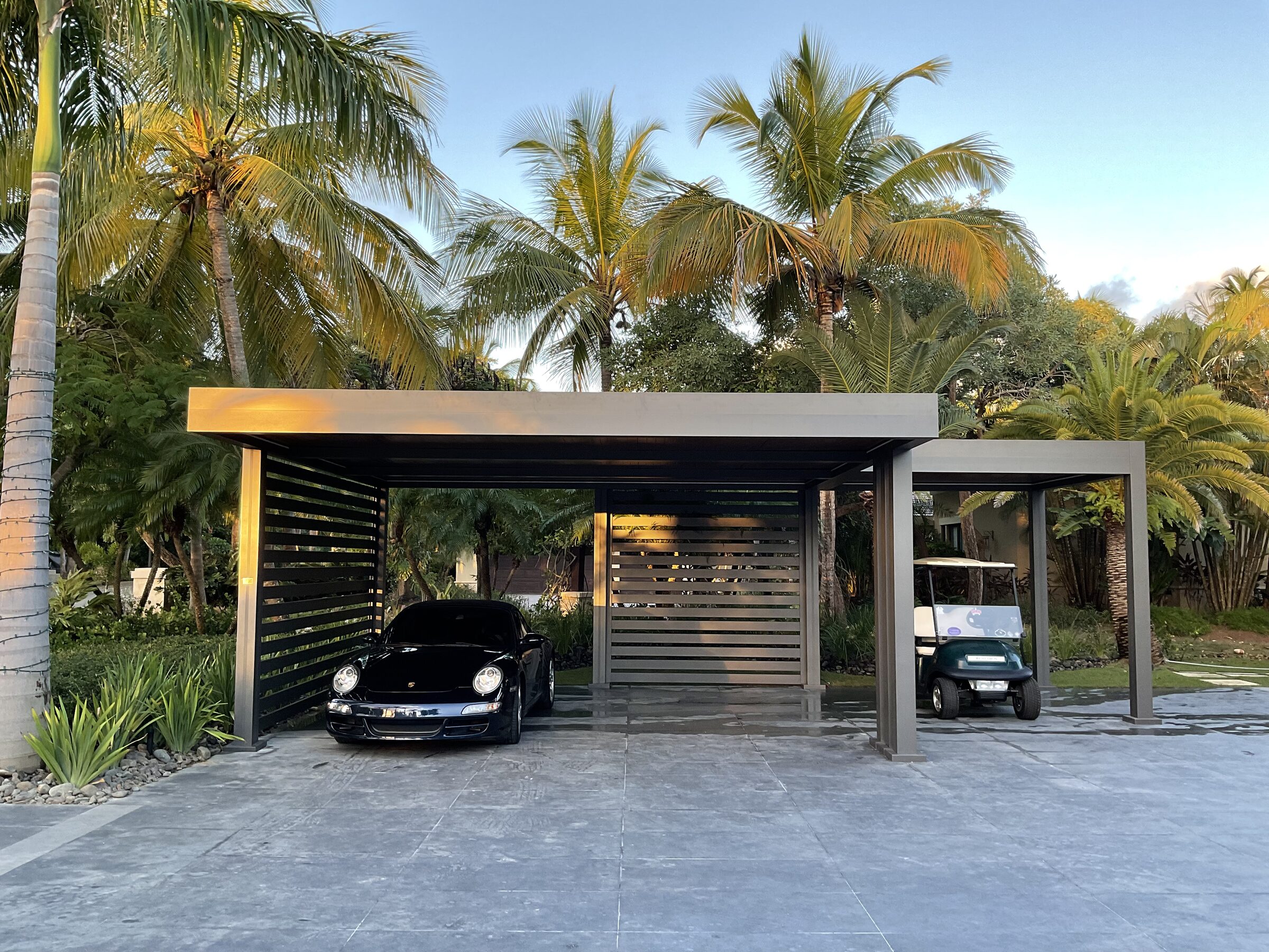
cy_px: 476
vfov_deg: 48.2
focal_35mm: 29
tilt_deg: +5.2
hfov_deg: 61.7
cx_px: 634
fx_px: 1063
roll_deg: -0.6
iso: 40
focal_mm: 3
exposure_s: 1/122
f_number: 1.8
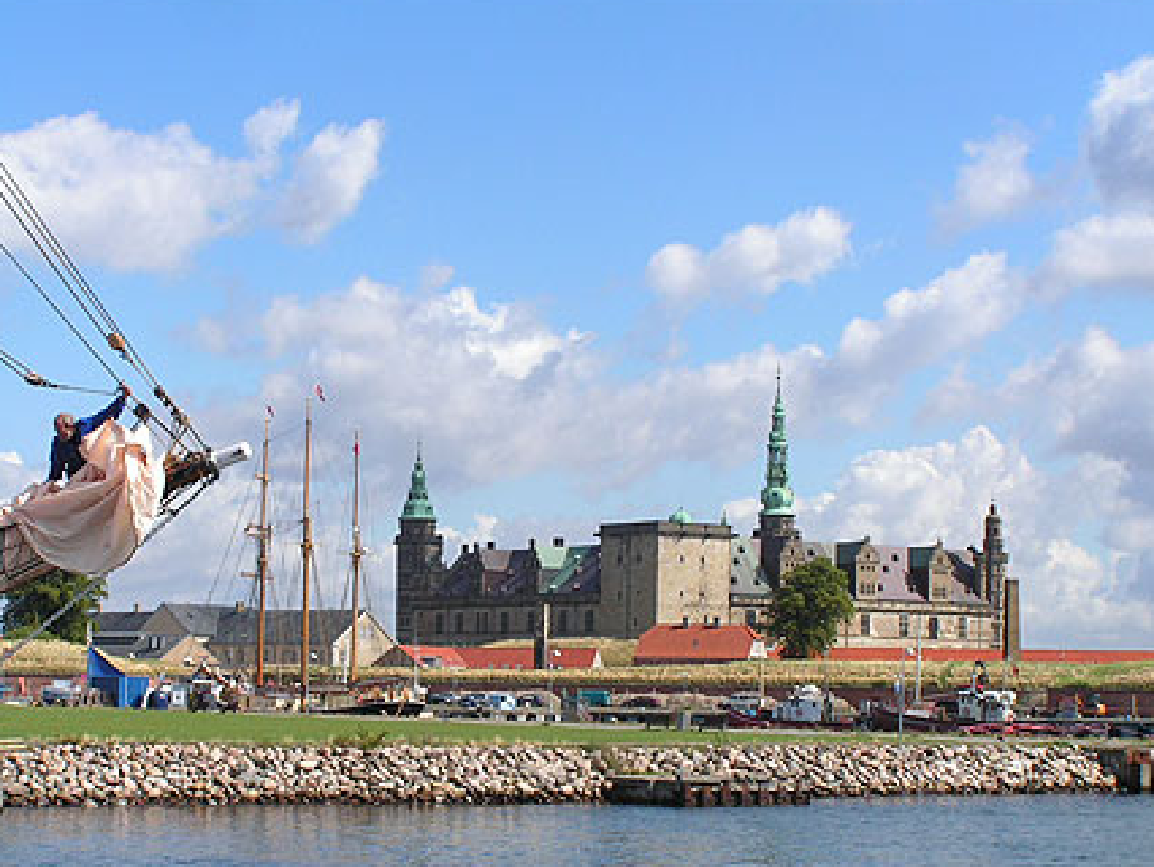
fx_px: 2535
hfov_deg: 25.6
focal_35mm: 76
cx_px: 582
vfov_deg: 19.4
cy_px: 442
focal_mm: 12.1
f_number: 5.6
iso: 50
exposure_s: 1/500
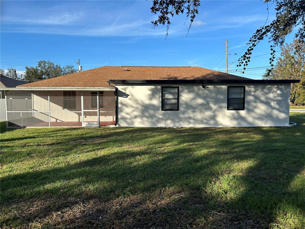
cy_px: 114
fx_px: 229
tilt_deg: -4.3
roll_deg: +0.2
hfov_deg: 67.3
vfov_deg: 53.1
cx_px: 152
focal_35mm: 26
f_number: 1.5
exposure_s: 1/2632
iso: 50
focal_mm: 5.7
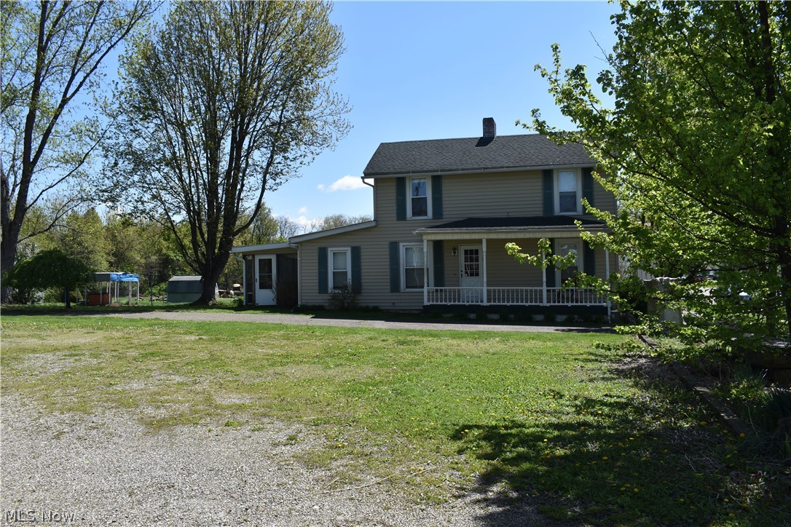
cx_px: 396
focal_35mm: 30
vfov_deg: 43.6
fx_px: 659
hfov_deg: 61.9
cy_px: 264
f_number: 8
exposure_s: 1/250
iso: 100
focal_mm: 20
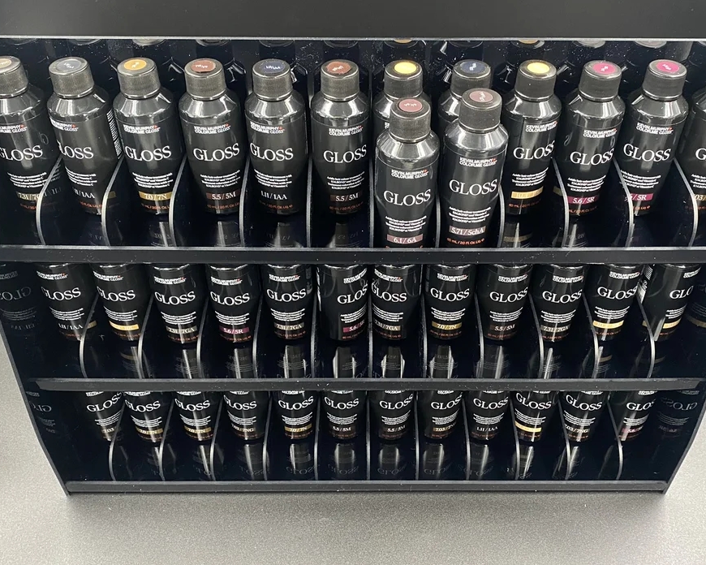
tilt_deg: -43.0
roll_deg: -0.4
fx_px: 731
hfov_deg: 51.5
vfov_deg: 42.2
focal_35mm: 35
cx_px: 364
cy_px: 278
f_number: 1.8
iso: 400
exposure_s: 1/31
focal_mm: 4.25
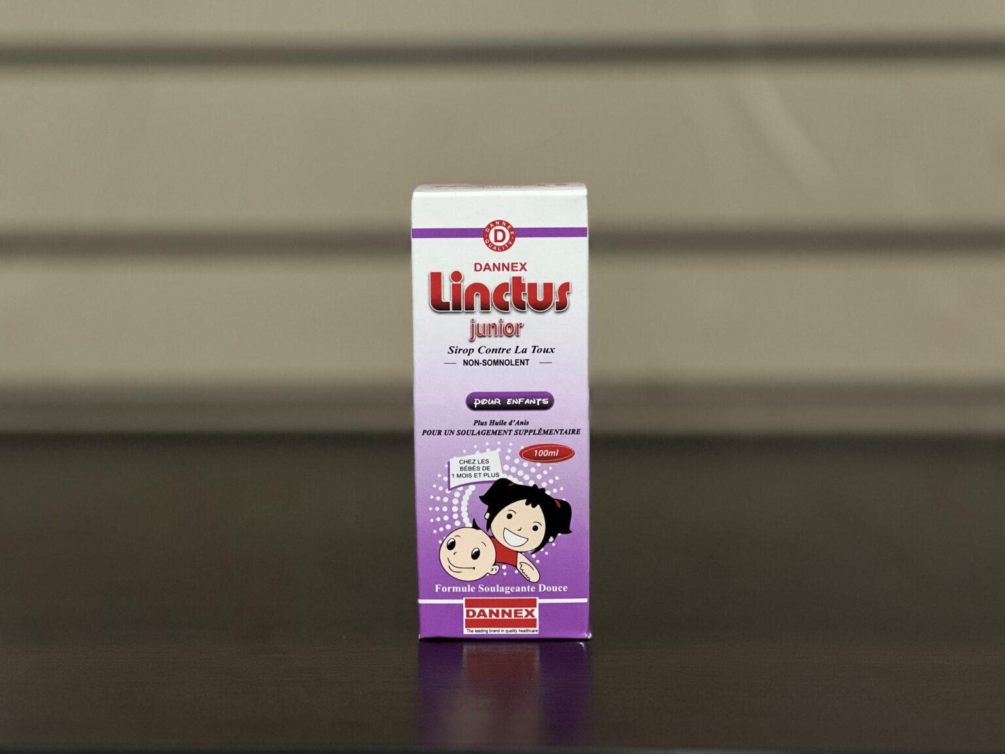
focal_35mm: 77
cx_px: 502
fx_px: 2236
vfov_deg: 19.1
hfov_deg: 25.3
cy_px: 377
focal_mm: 9
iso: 400
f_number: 2.8
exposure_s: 1/33
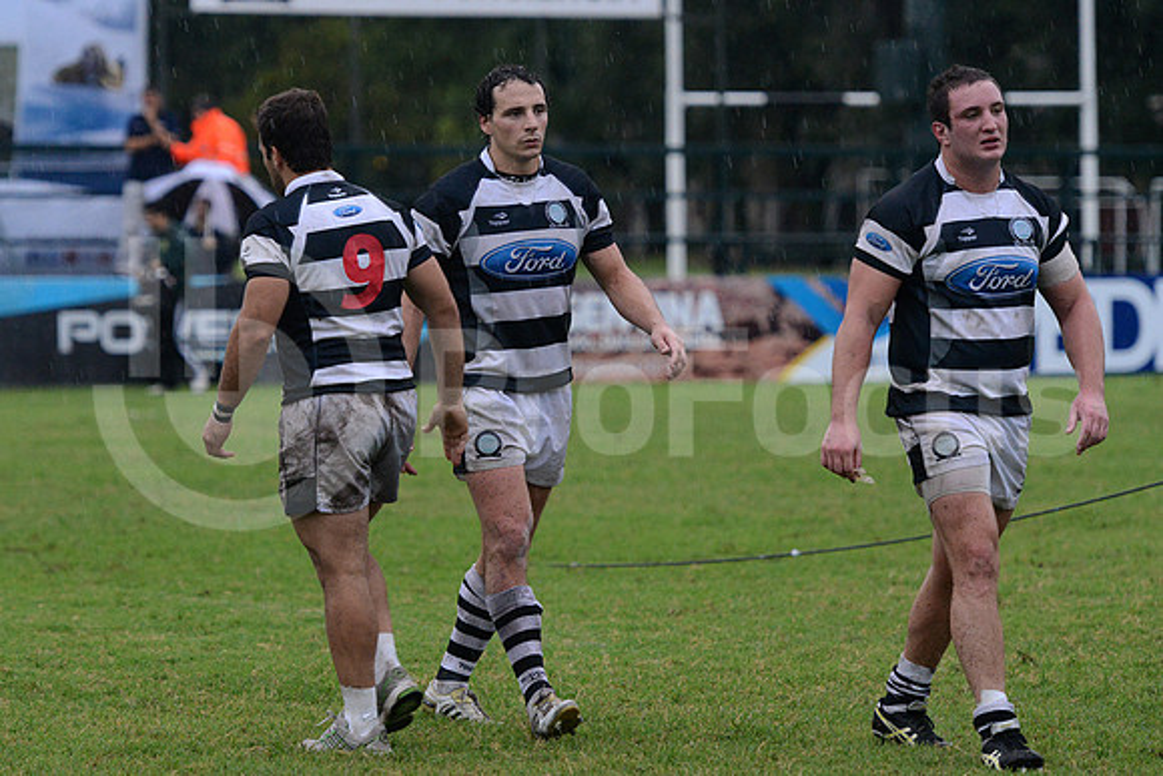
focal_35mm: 190
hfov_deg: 10.8
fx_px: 6139
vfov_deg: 7.2
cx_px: 582
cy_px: 388
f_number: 4
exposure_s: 1/320
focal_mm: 190
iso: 5000
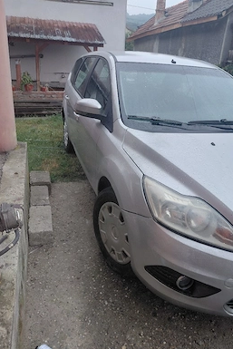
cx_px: 127
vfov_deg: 67.4
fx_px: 262
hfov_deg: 47.9
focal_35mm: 27
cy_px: 172
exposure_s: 1/100
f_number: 1.8
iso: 64
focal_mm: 4.69
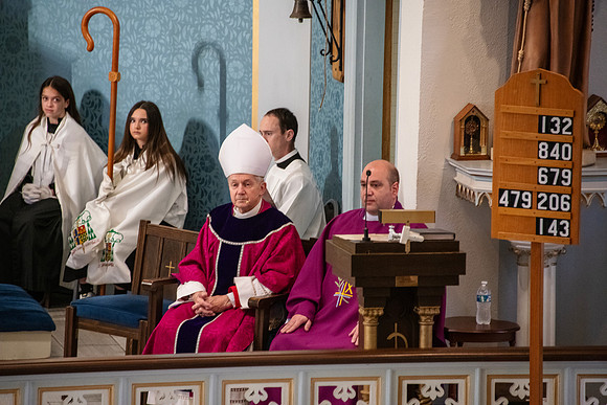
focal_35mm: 300
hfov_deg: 6.9
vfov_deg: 4.6
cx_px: 304
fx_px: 5059
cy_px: 202
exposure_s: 1/80
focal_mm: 300
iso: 4000
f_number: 7.1
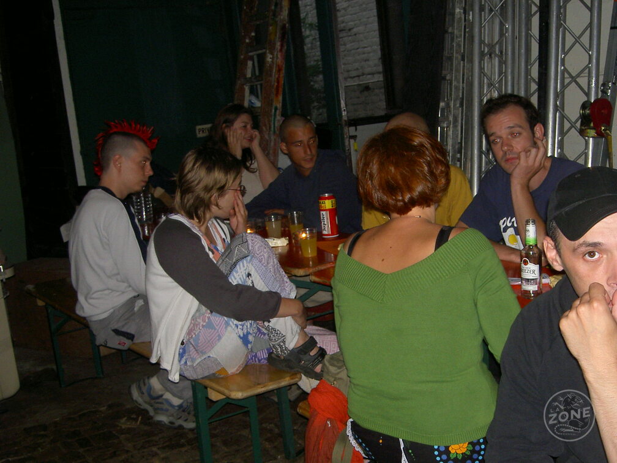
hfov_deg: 42.9
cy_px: 232
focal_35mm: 44
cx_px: 308
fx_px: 784
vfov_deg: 32.9
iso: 100
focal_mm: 9
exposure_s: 1/64.1
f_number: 2.9
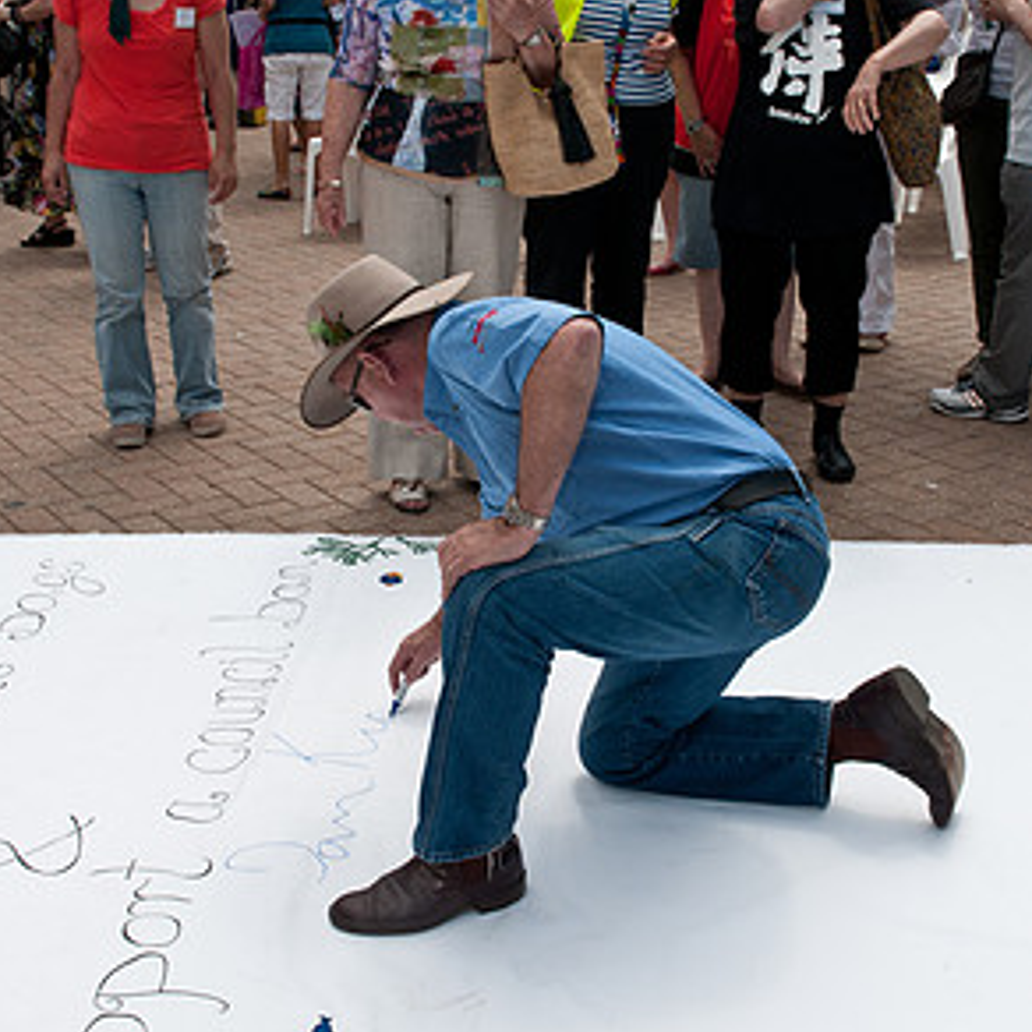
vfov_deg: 33.4
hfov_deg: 33.4
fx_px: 1720
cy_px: 449
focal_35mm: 51
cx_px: 511
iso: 400
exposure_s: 1/640
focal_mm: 26
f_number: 11
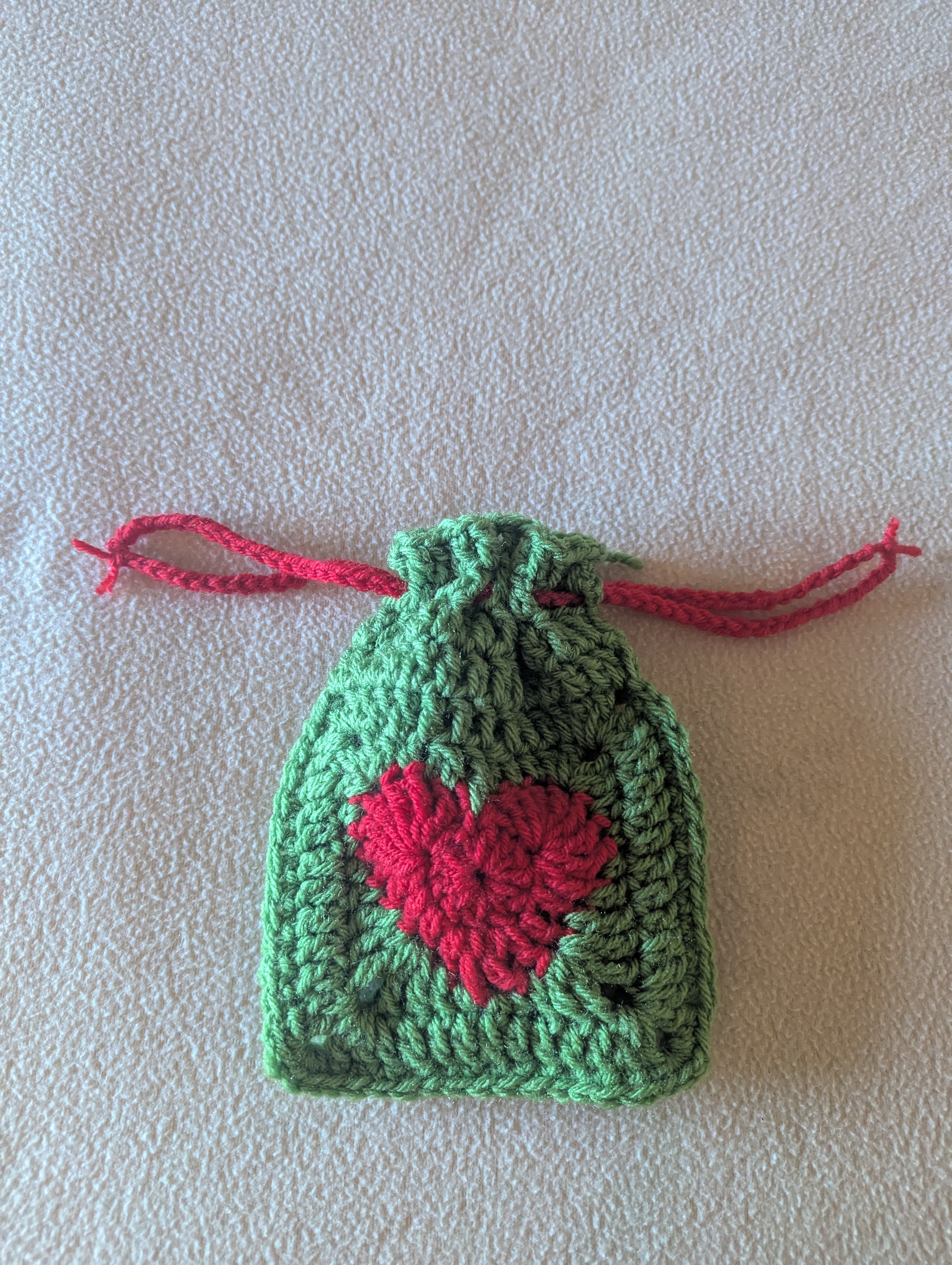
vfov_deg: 71.5
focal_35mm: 24
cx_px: 476
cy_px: 632
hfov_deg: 56.9
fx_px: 878
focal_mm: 6.81
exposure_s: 1/120
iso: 1488
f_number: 1.85
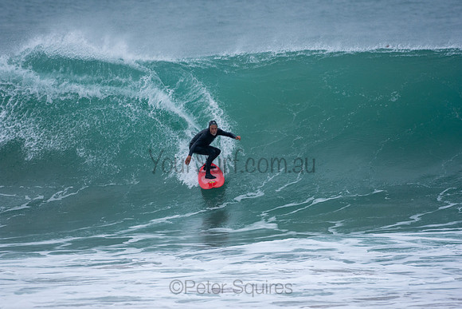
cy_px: 154
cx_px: 231
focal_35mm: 750
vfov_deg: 1.8
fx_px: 9627
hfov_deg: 2.7
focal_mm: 500
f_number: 5.6
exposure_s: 1/1000
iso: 280
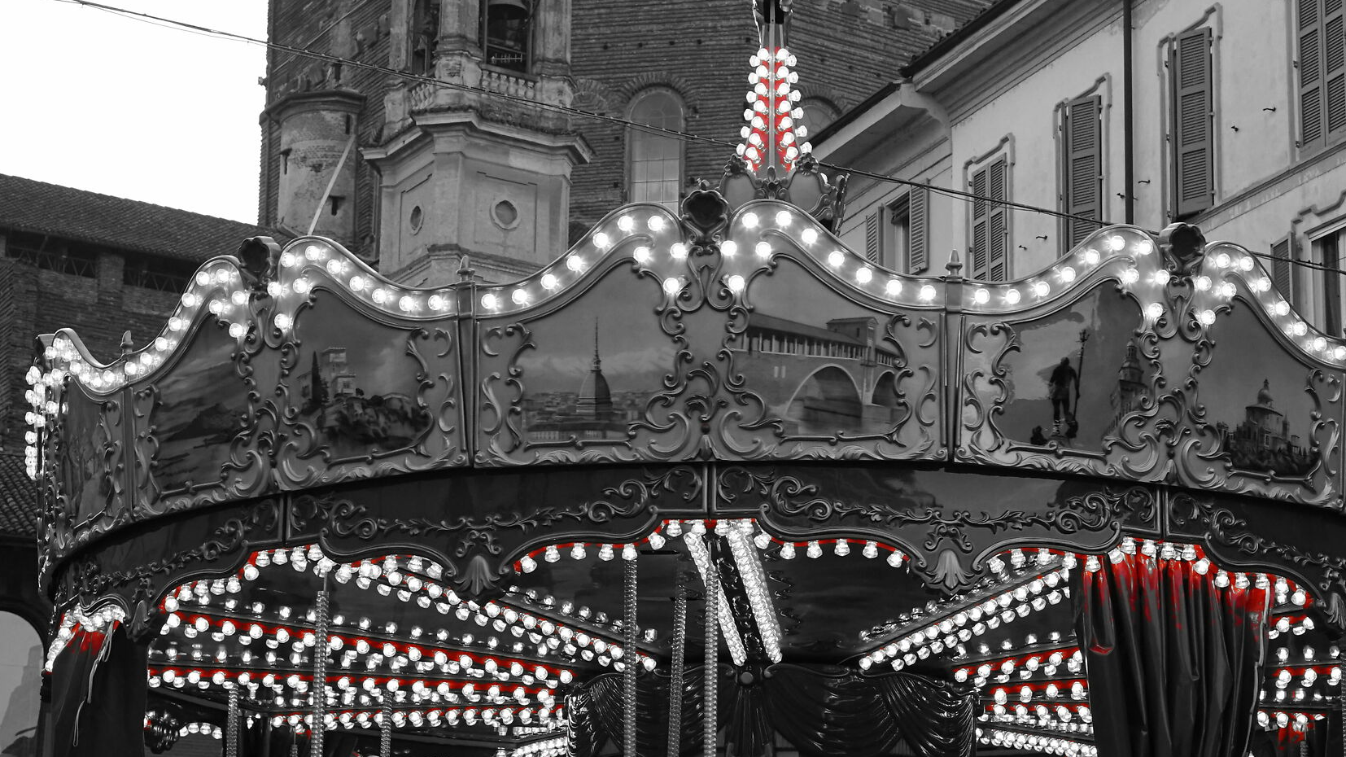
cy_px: 558
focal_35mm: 76
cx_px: 789
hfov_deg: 27.8
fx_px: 2712
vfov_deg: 15.8
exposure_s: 1/160
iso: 1250
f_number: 10
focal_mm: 50
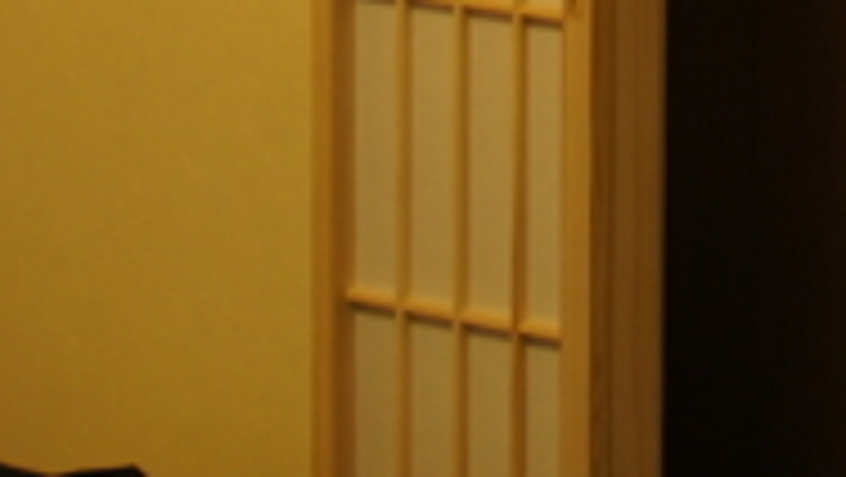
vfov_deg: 6.8
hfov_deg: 12.7
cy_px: -709
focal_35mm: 167
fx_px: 3754
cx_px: 855
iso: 500
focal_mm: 25
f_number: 4
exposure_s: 1/40
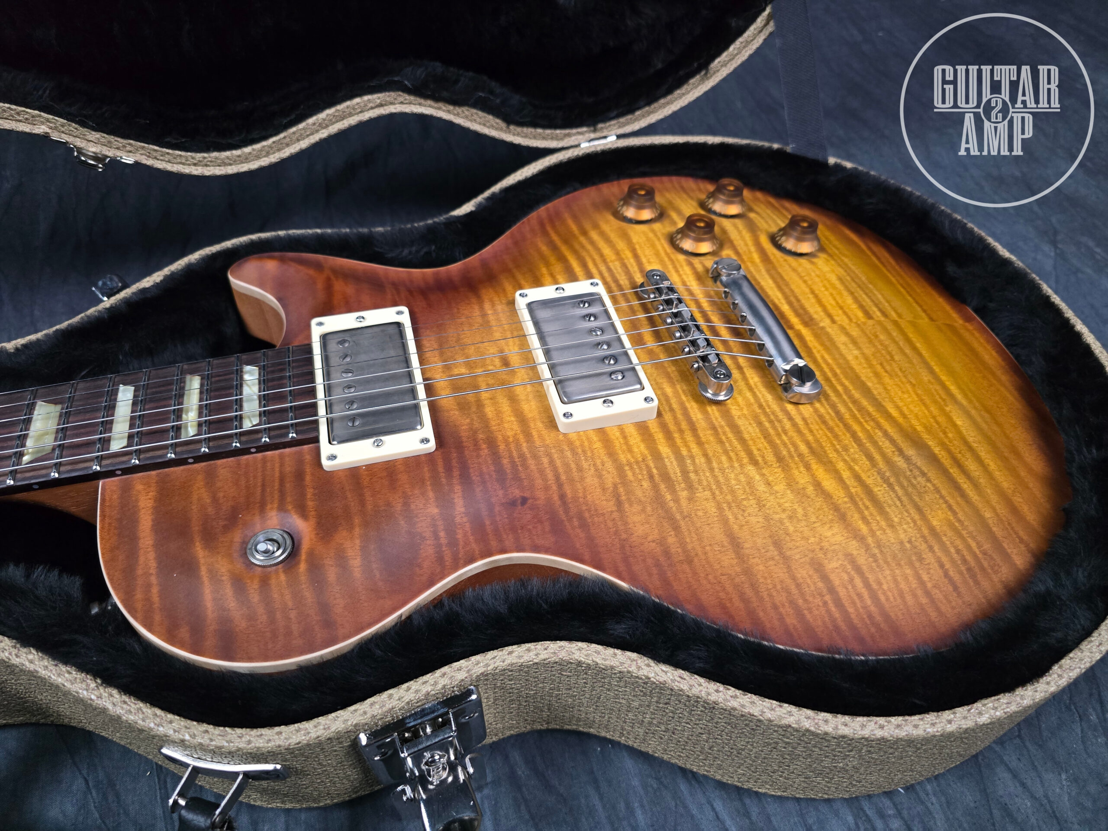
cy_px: 416
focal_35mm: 23
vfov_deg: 58.9
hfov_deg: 73.9
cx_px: 554
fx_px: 736
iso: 1000
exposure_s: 1/120
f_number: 1.7
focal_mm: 6.3
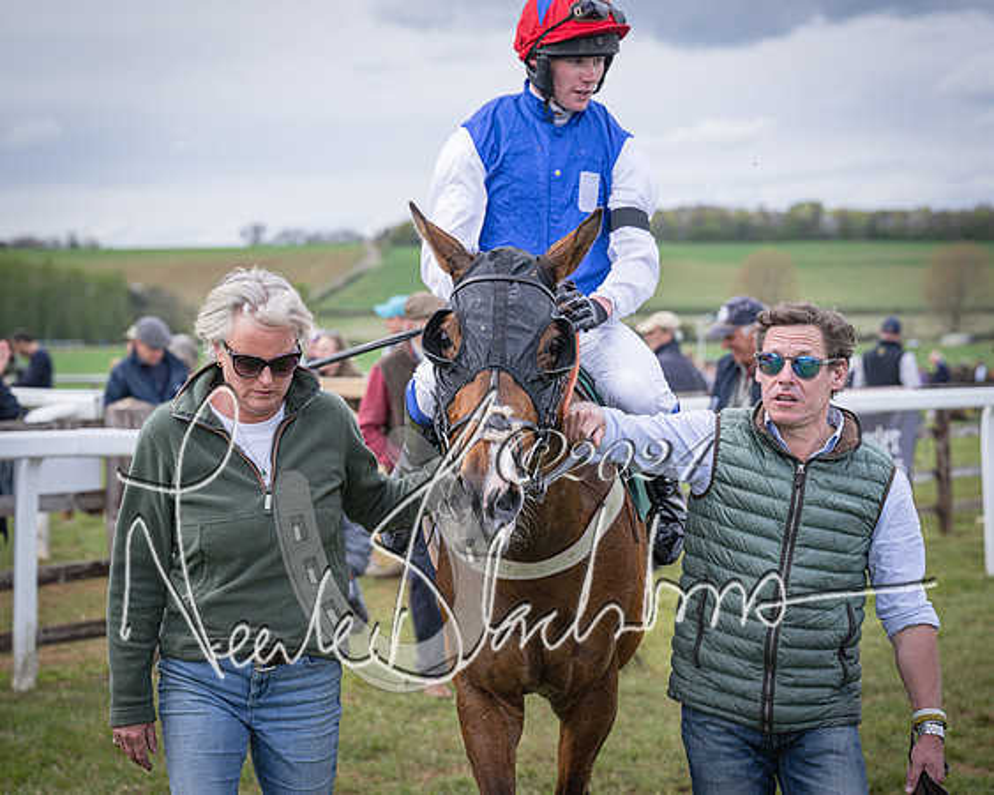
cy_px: 398
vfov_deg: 19.4
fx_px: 2320
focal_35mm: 79
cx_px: 501
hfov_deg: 24.2
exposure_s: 1/800
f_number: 4
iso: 200
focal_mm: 70
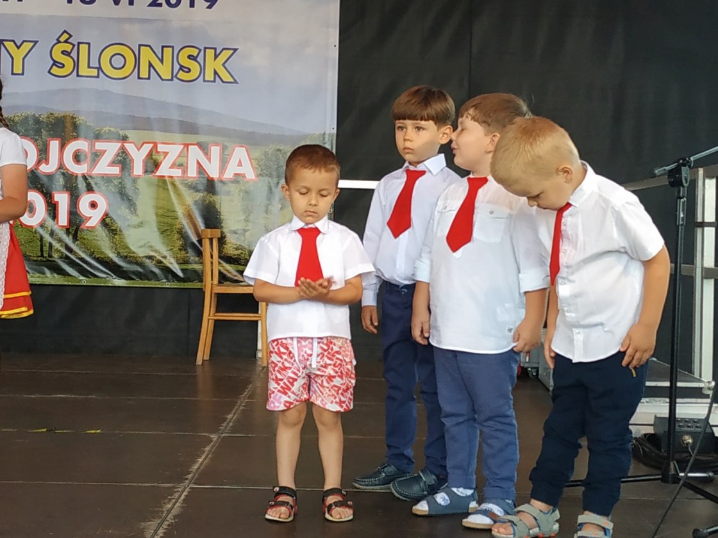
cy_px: 269
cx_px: 359
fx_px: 498
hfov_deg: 71.6
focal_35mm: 24
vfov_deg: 56.8
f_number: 1.9
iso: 125
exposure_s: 1/50
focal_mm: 3.94
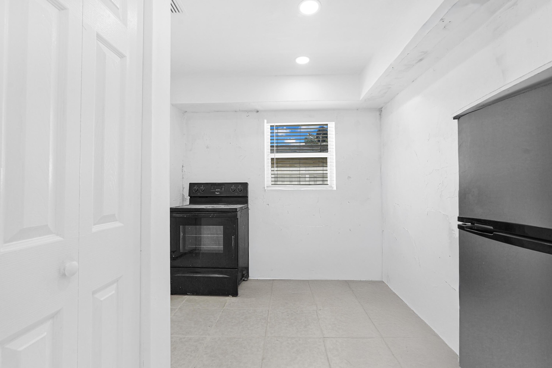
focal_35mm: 16
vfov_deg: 73.7
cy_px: 184
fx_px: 245
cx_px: 276
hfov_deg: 96.7
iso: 320
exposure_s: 1/30
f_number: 9
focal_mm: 16
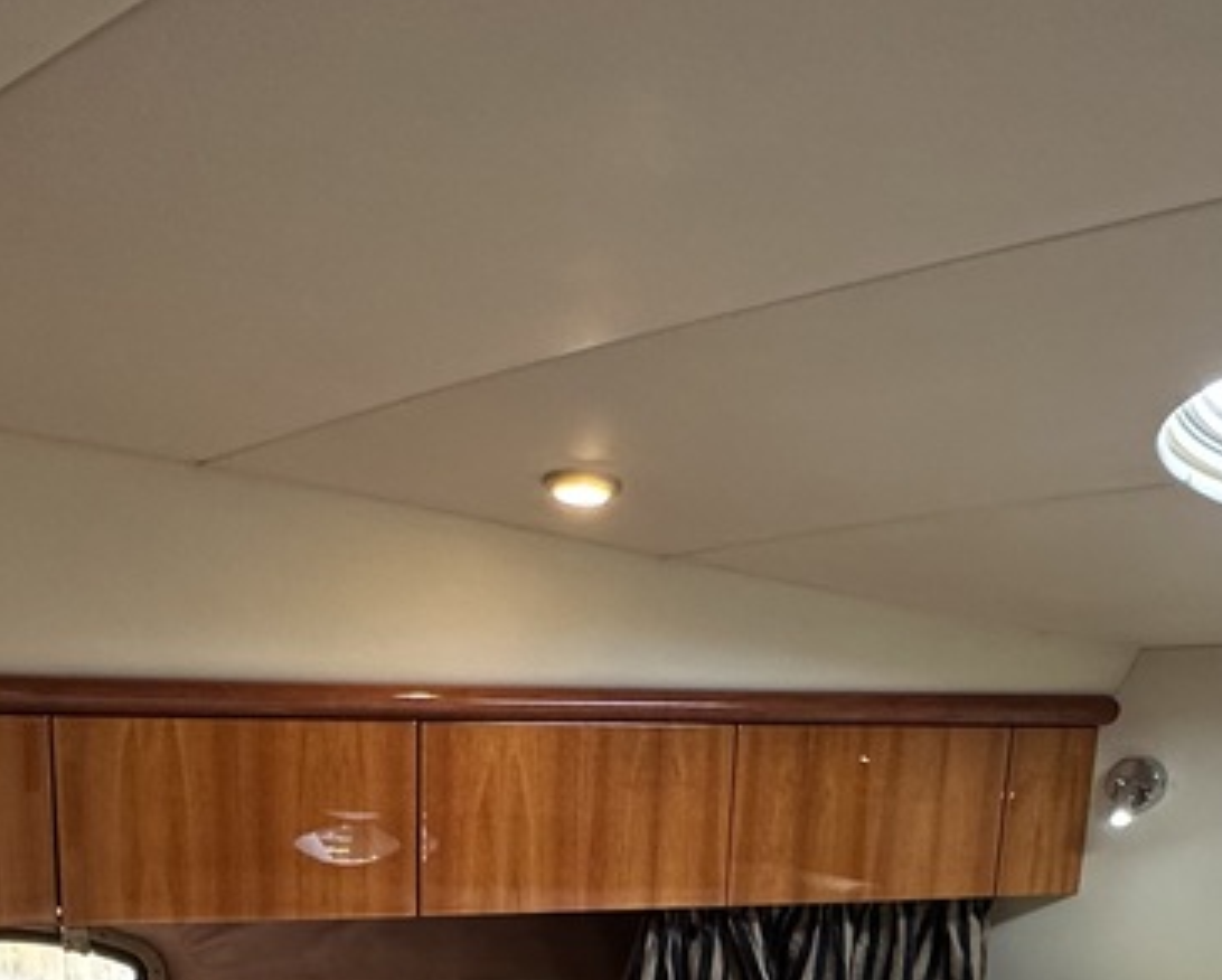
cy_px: 1175
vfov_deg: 29.0
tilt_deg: -14.5
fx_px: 1629
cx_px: 453
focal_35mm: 45
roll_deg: -0.3
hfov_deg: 40.8
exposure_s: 1/99
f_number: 2.2
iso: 200
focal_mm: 2.22
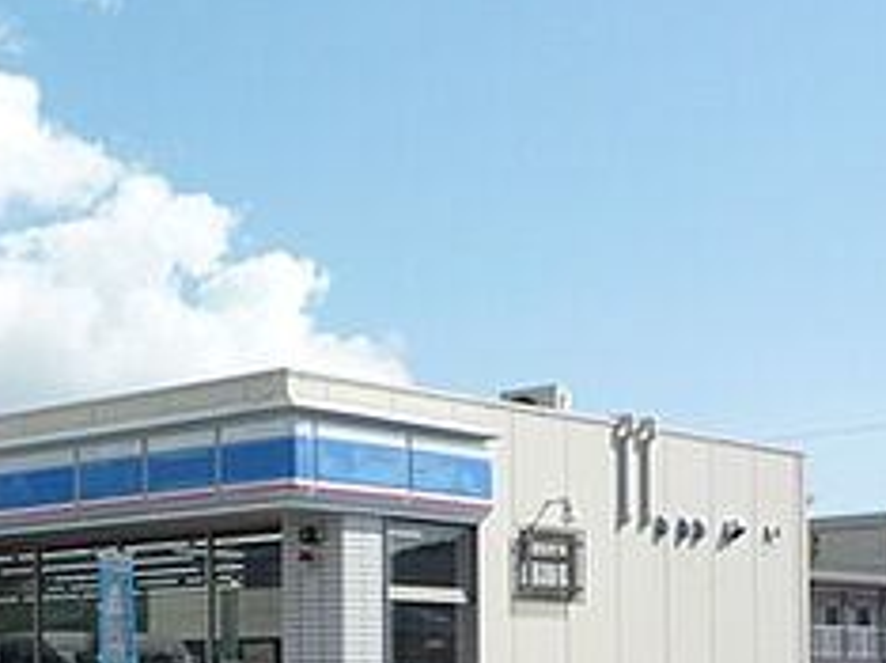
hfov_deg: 23.6
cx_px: -110
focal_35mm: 77
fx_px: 1969
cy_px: 686
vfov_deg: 18.5
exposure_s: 1/800
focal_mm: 4.4
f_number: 4.5
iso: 100
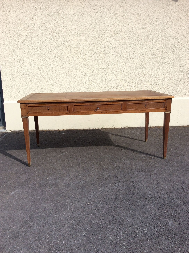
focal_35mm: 32
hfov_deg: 44.1
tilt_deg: -14.6
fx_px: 234
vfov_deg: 56.9
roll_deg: -0.3
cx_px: 94
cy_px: 126
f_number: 2.4
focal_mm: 3.3
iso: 32
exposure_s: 1/1021
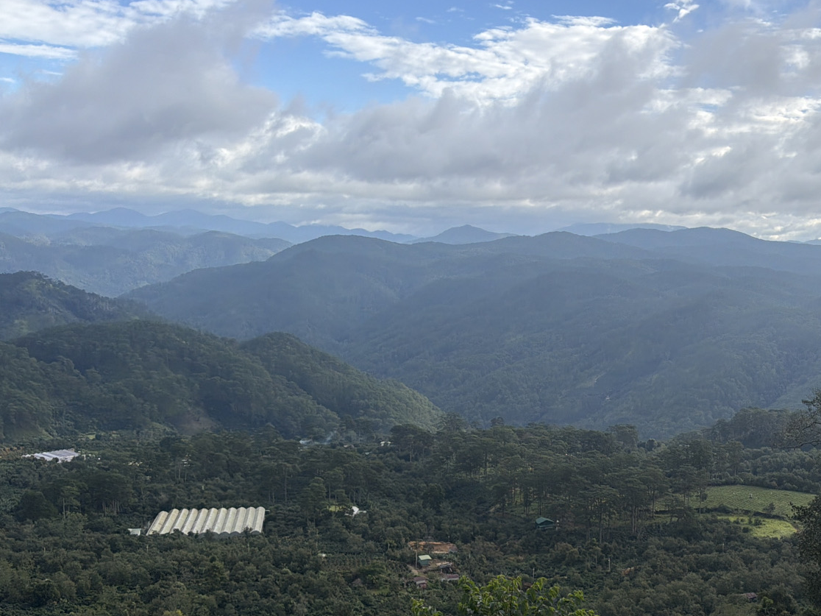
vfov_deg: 33.2
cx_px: 583
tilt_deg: -8.8
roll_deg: -1.5
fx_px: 1020
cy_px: 420
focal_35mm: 43
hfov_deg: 42.9
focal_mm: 6.76
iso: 80
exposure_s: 1/3145
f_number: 1.78
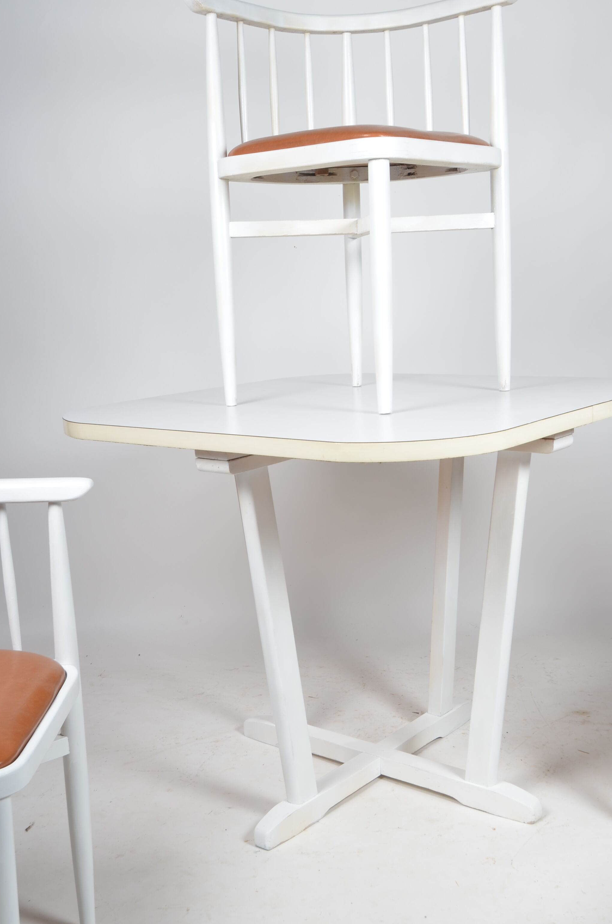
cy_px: 475
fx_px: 1101
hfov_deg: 31.0
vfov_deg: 45.5
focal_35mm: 43
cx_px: 357
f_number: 11
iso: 100
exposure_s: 1/160
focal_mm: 24
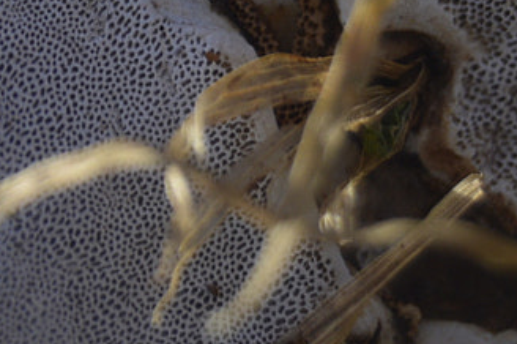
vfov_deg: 3.4
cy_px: -394
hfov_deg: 5.1
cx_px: -99
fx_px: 5774
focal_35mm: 402
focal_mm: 55
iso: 100
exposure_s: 1/200
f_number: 7.1
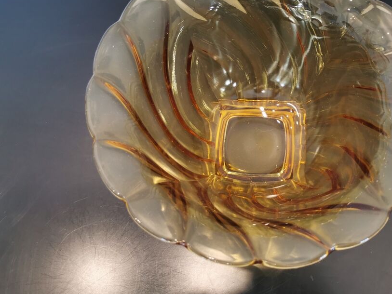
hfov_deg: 53.3
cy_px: 134
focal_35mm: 34
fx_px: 385
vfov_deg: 41.8
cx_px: 246
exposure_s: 1/50
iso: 160
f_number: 1.8
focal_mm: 5.58
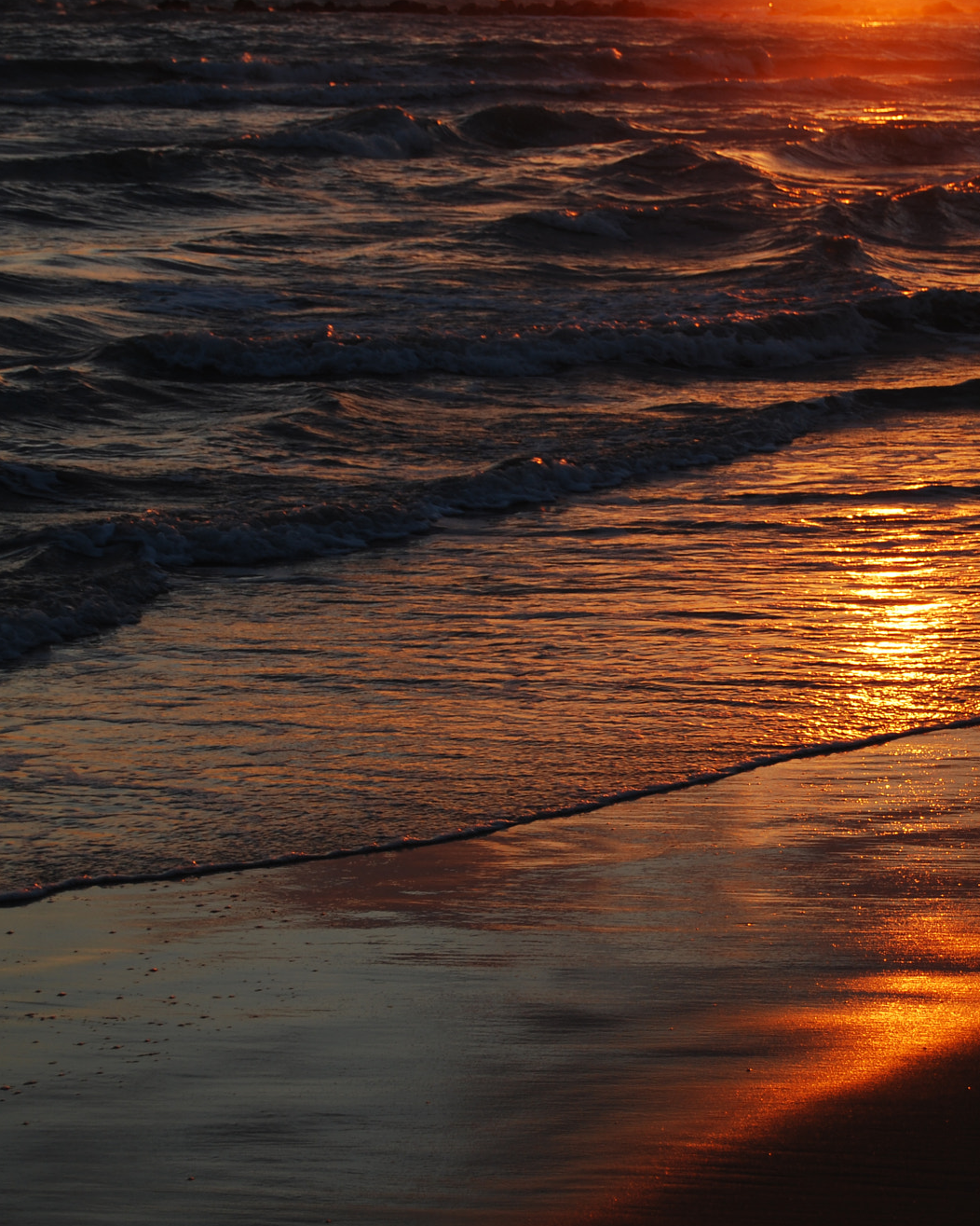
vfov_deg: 15.9
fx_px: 4377
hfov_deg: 12.7
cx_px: 815
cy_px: 634
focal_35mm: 121
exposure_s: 1/125
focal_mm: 55
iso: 100
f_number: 5.6
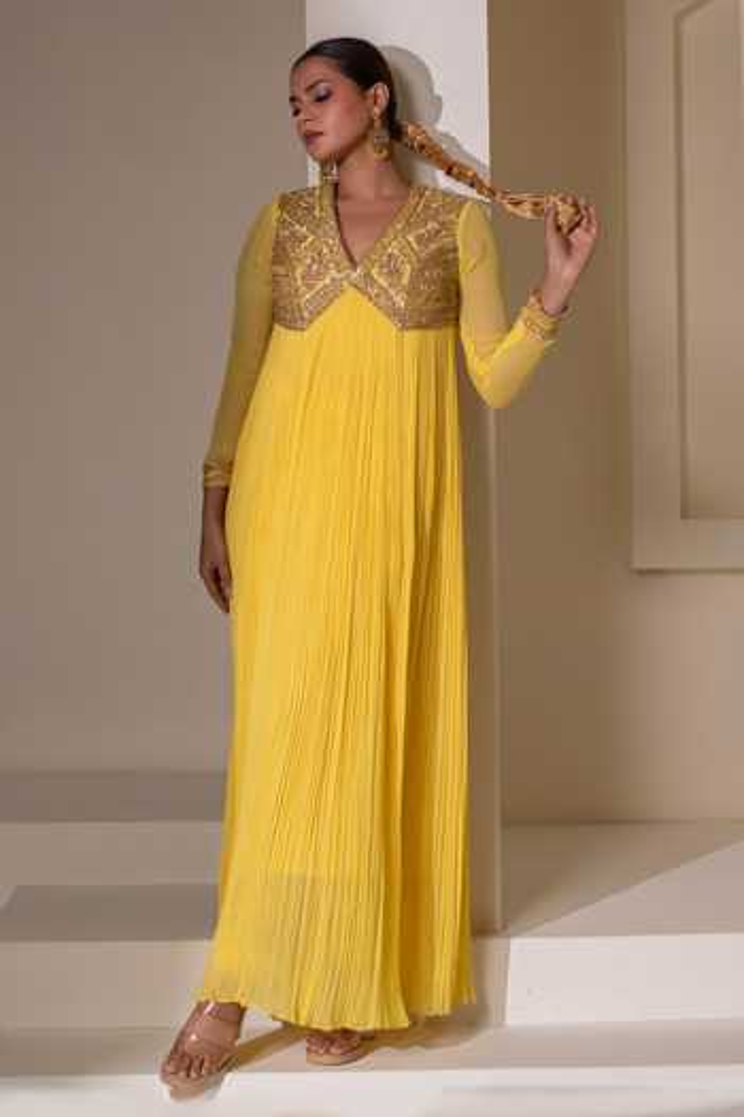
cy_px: 558
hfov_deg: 27.0
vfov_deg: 39.6
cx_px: 372
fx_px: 1550
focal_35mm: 50
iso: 400
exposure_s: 1/250
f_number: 2.8
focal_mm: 50
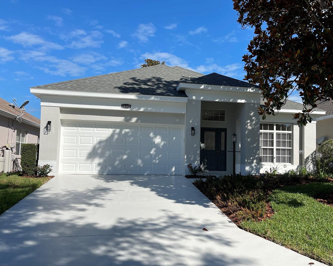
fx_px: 286
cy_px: 141
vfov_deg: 50.0
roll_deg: -1.1
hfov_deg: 60.1
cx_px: 194
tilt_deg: +3.5
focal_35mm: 29
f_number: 1.6
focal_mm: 5.1
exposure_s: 1/4202
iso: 32
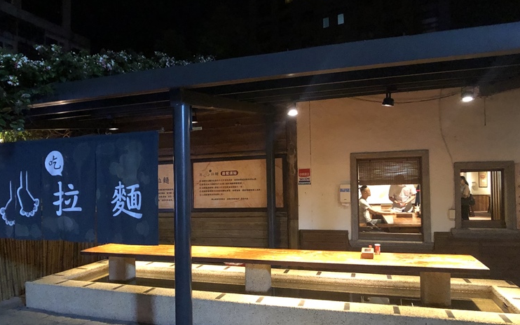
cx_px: 246
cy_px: 191
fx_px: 567
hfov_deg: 49.2
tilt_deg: -0.5
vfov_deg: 31.9
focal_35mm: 40
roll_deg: +0.6
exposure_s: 1/4
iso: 100
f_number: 1.8
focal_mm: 3.99
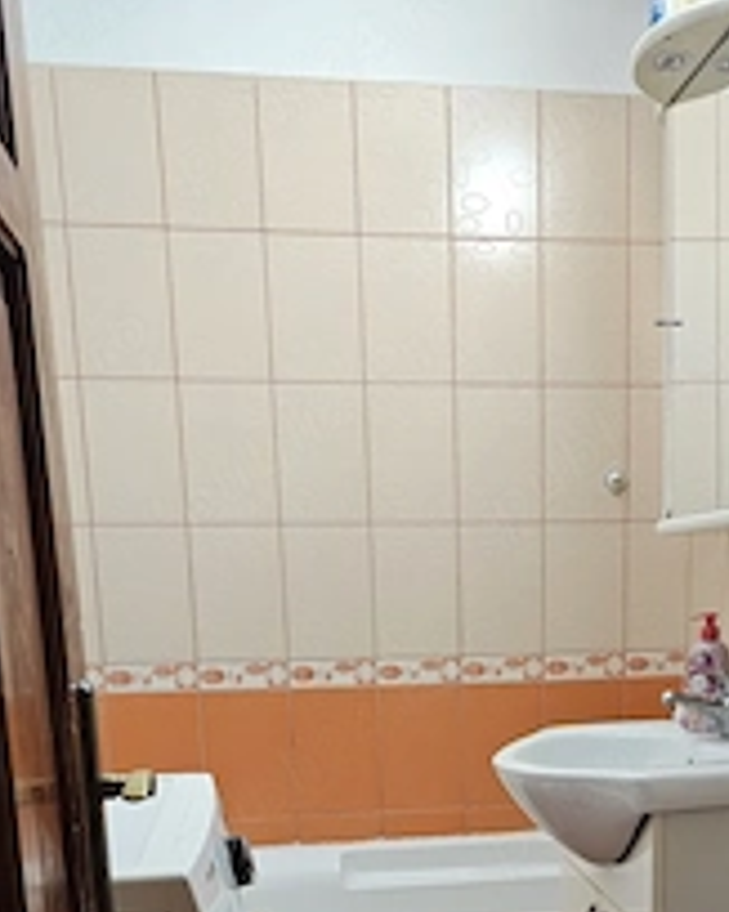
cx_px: 474
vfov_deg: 38.8
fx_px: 1188
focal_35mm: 44
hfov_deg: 33.9
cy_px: 836
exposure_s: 1/100
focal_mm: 6.3
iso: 640
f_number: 1.7
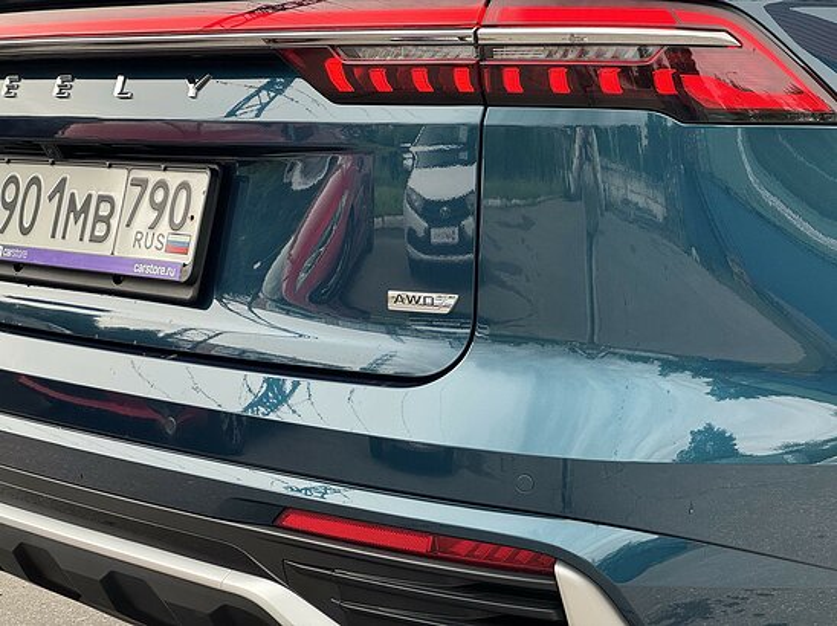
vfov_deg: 19.1
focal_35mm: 77
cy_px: 313
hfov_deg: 25.4
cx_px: 418
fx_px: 1860
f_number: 2.8
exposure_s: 1/99
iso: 160
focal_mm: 9
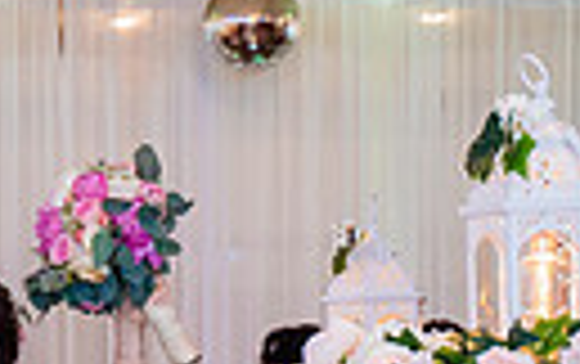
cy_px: 675
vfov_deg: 4.7
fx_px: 4416
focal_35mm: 279
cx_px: -162
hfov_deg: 7.4
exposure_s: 1/160
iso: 1250
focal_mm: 56
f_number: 3.5
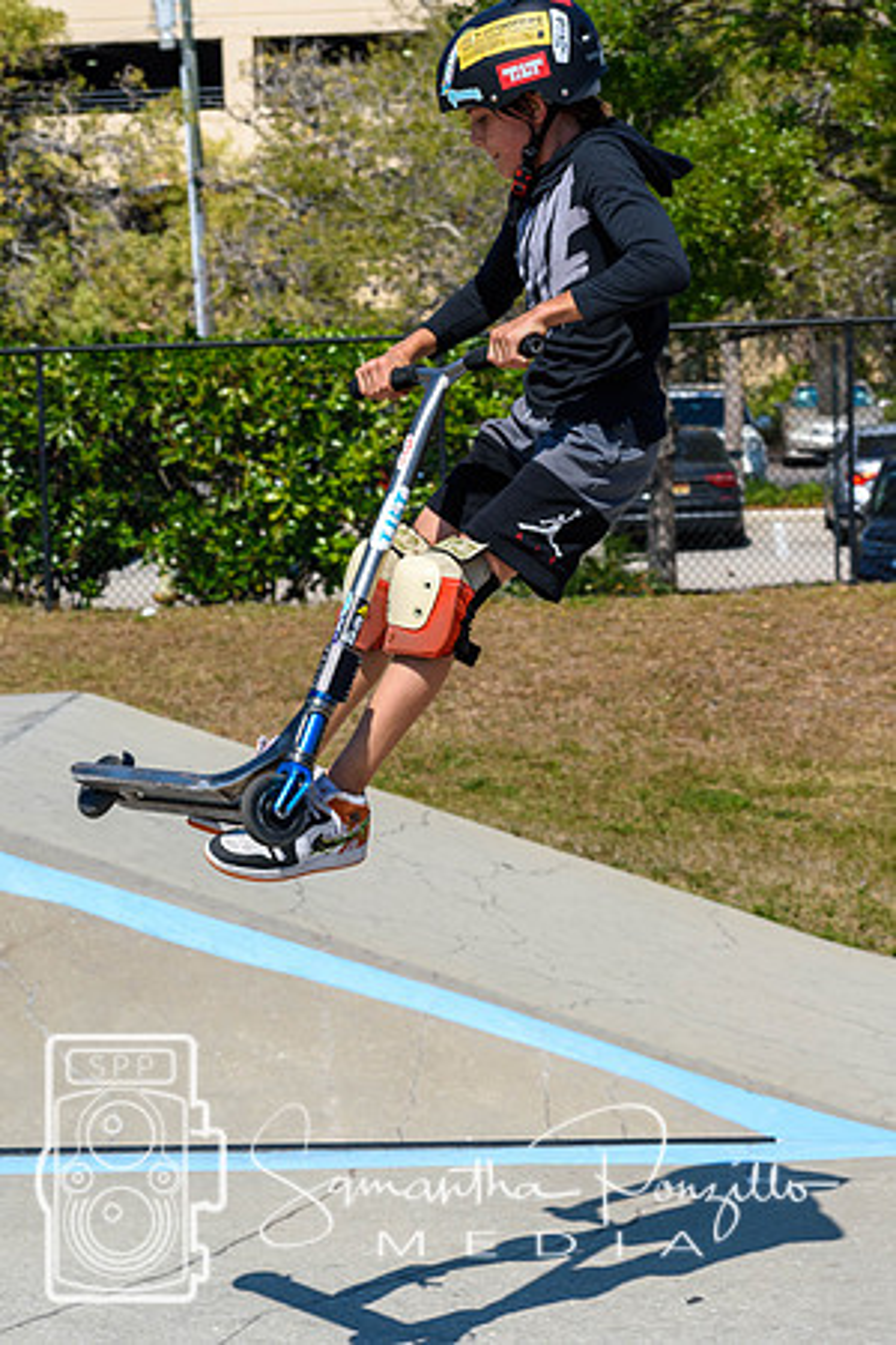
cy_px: 672
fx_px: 3920
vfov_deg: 19.5
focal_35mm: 105
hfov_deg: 13.0
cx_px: 448
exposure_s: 1/1000
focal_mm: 70
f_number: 8
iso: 200
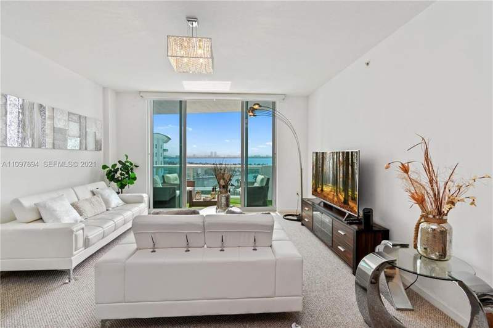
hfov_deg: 100.4
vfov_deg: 77.2
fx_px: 205
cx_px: 246
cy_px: 164
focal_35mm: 15
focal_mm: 10
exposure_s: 1/15
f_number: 8
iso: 100
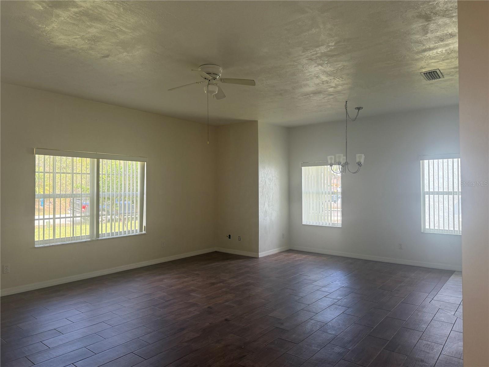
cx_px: 244
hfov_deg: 71.6
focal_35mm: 24
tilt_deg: +0.4
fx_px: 339
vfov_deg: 56.8
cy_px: 184
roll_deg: +0.3
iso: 125
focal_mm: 6.76
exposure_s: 1/235
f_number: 1.78
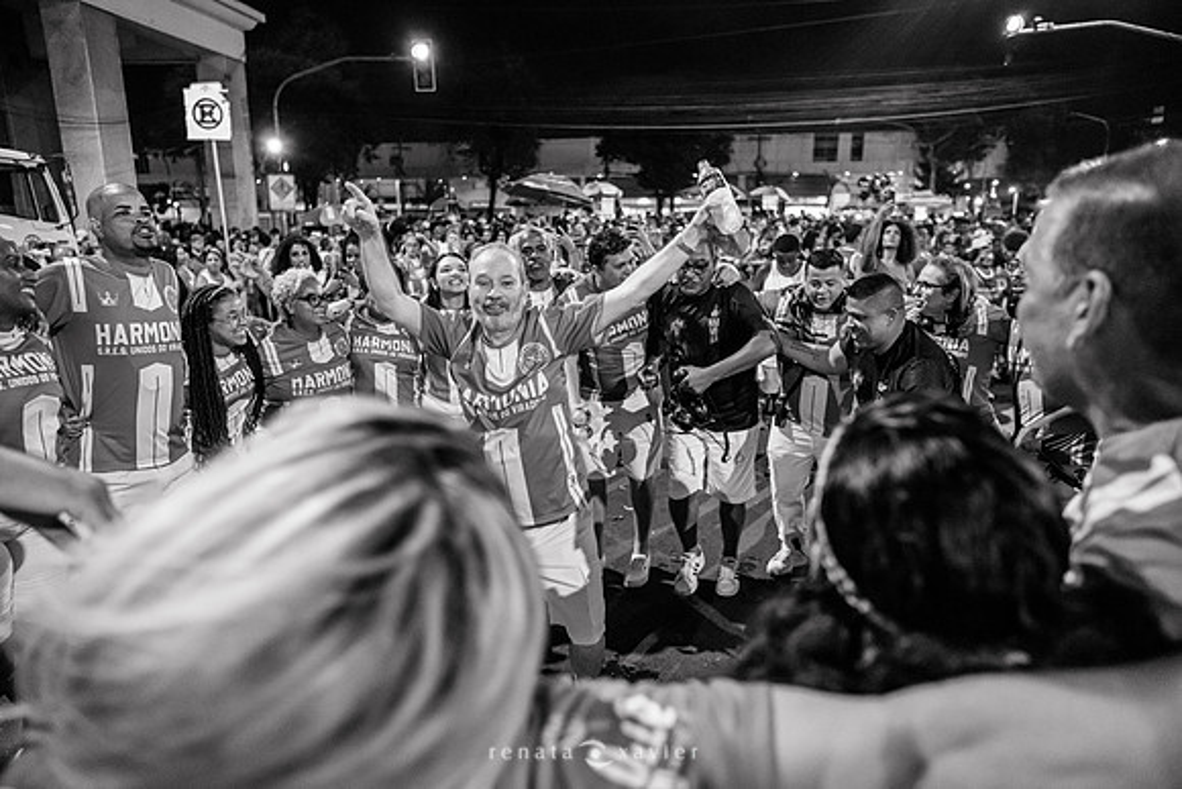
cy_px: 394
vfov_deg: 53.2
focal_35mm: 24
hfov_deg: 73.7
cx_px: 591
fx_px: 788
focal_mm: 24
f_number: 2.2
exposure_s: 1/200
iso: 5000
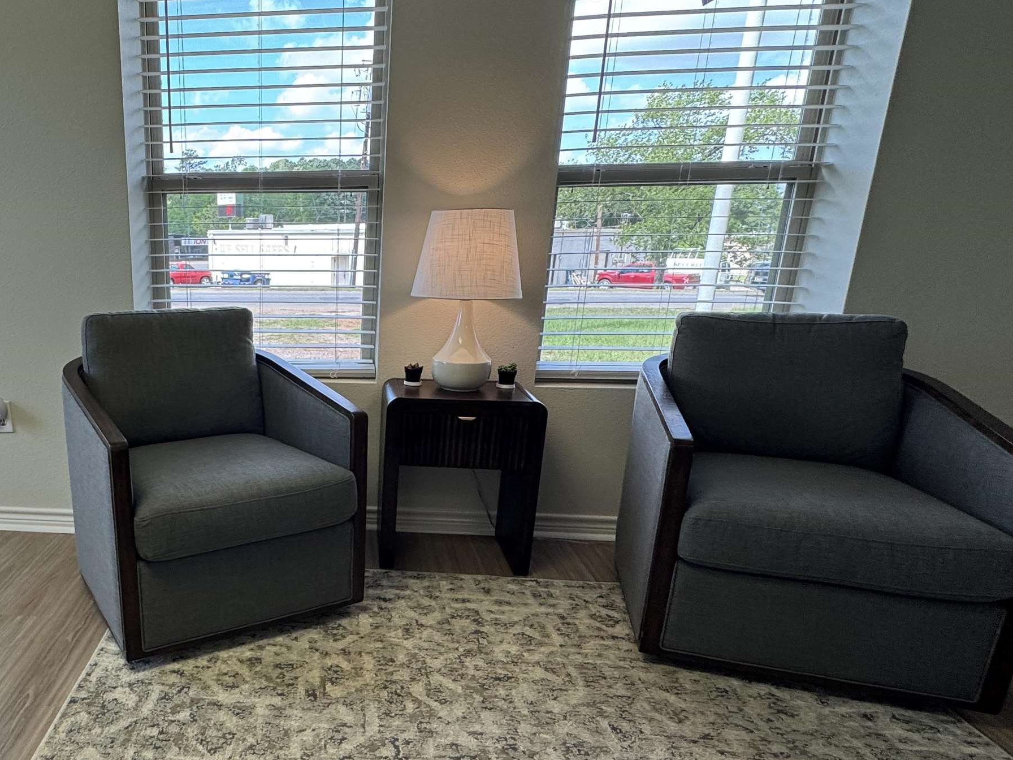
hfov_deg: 67.0
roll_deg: -0.8
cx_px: 252
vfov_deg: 56.6
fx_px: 702
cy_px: 437
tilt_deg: -18.2
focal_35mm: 24
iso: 64
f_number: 2.2
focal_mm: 2.22
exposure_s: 1/120
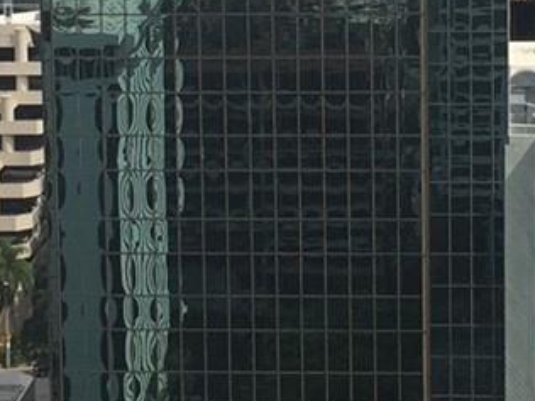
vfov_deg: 10.0
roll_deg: -0.5
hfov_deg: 13.4
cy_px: 19
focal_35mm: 147
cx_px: 310
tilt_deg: -9.9
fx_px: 2272
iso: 32
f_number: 2.2
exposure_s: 1/2639
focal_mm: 4.15
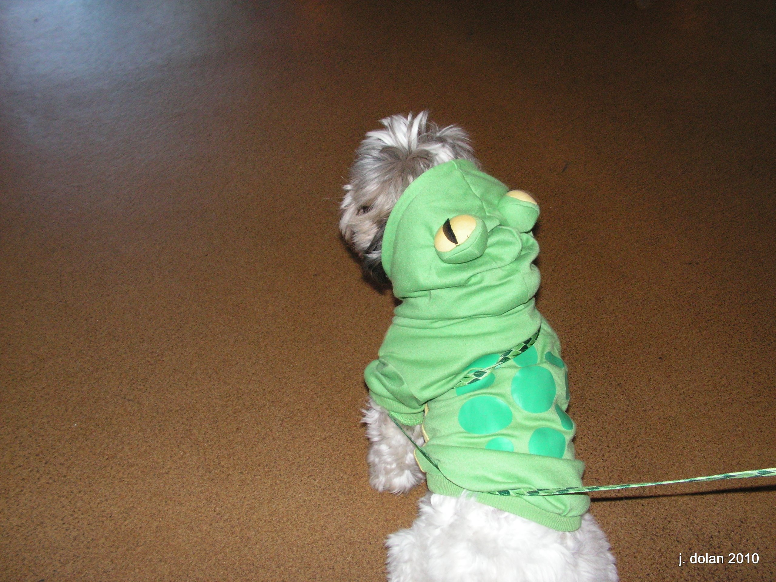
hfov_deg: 51.4
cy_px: 291
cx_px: 388
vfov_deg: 39.7
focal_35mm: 36
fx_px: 807
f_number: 3.2
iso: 160
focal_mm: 6
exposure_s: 1/40
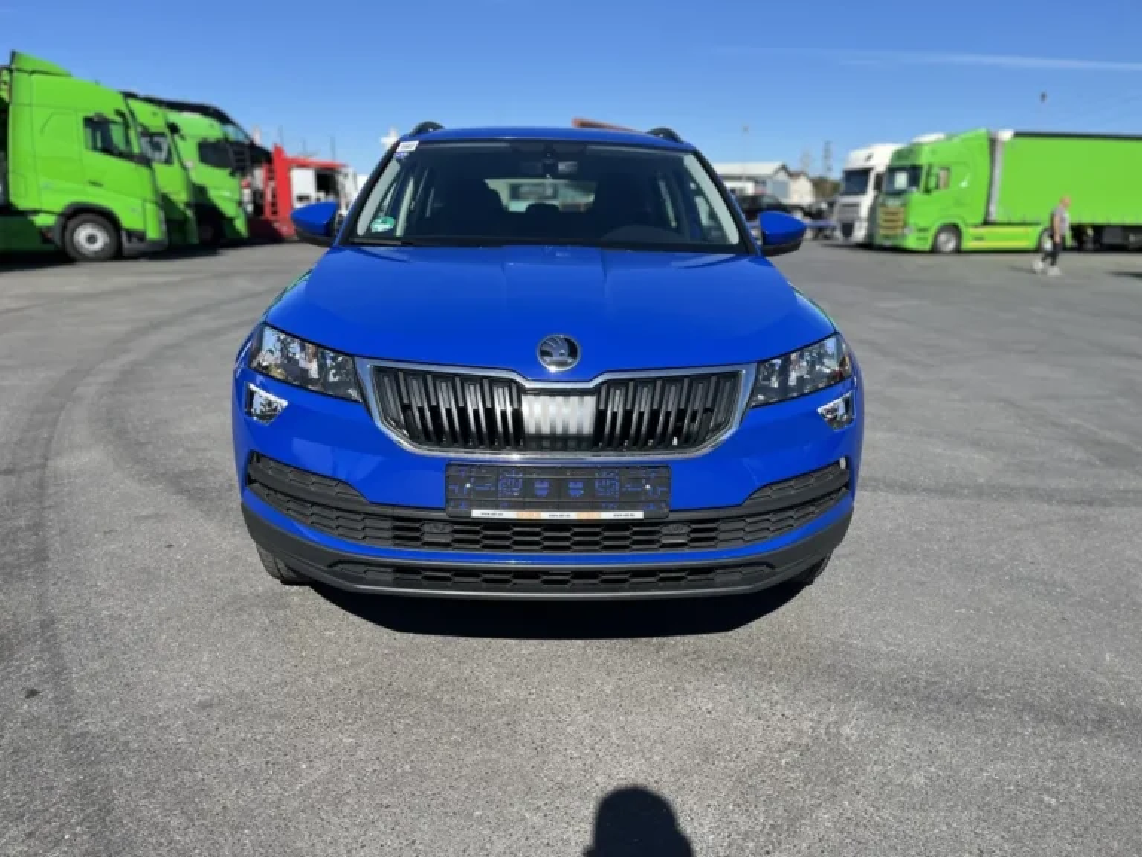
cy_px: 428
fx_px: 858
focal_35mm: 26
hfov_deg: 67.3
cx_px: 571
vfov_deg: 53.1
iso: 50
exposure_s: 1/2513
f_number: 1.6
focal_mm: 5.1
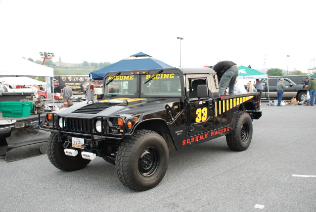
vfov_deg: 37.0
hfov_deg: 53.1
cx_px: 158
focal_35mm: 36
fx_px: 316
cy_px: 106
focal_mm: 24
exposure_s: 1/60
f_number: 4
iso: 100
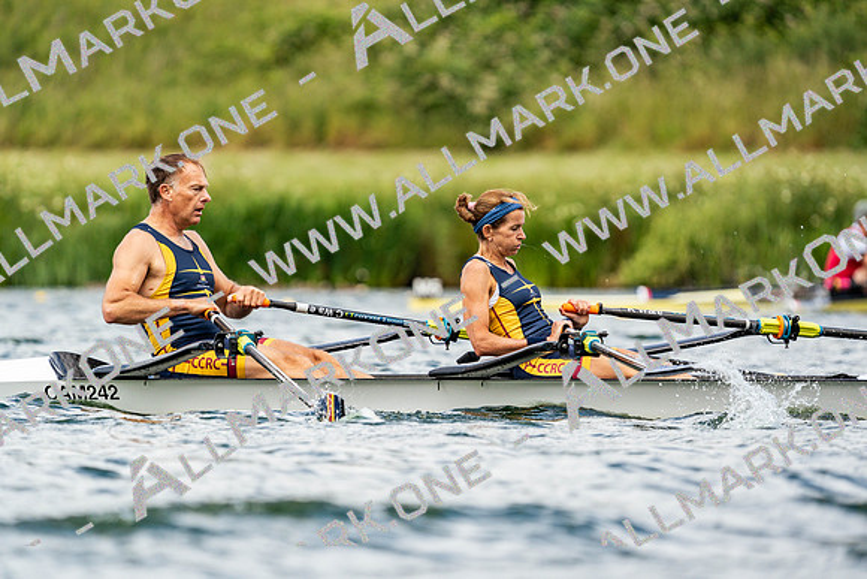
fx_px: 10695
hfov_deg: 4.6
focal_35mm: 444
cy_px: 290
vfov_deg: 3.1
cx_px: 434
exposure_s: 1/2000
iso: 500
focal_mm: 444
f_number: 6.3
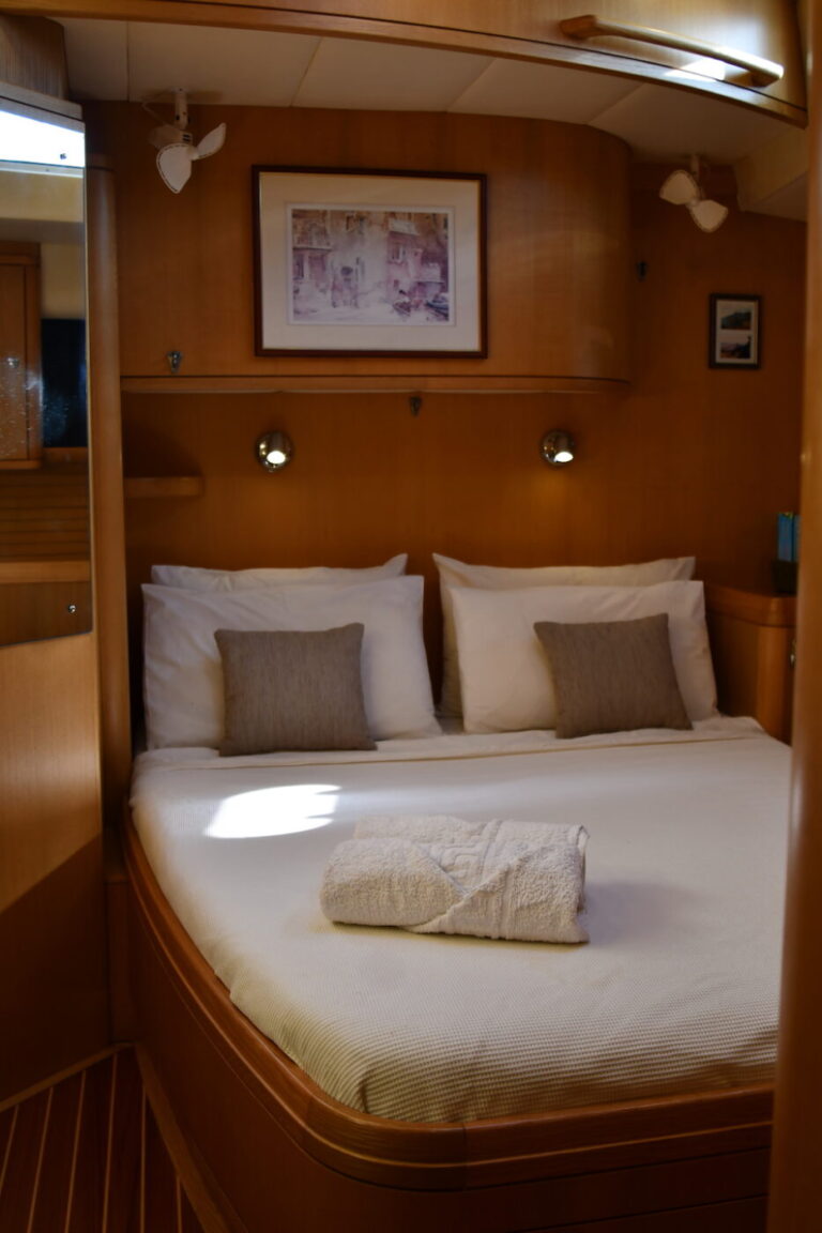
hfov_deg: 36.9
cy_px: 616
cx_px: 411
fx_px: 1233
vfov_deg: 53.1
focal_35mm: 36
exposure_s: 1/250
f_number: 3.5
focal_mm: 24
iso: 450
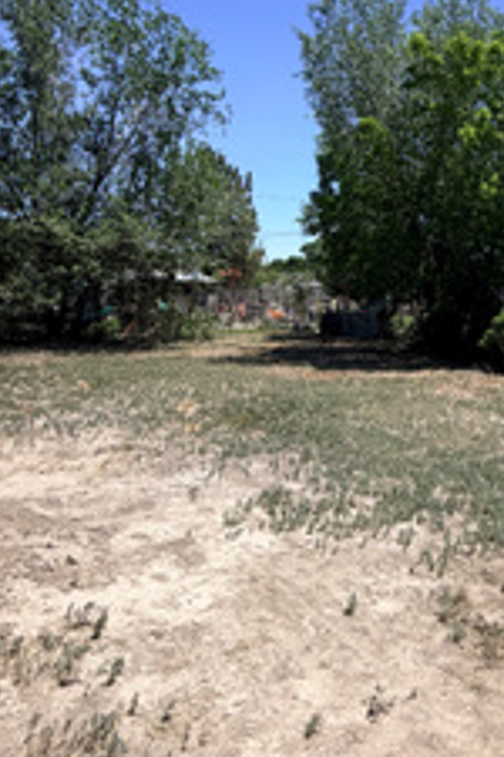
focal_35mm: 31
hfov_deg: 39.6
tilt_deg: -3.2
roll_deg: +0.2
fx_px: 651
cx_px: 444
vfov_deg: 60.1
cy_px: 333
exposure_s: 1/770
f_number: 2.2
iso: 25
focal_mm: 2.22
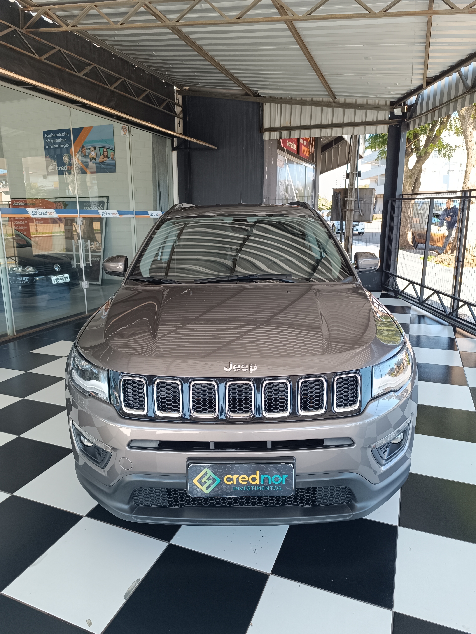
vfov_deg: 71.6
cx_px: 238
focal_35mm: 24
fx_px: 440
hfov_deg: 56.8
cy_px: 317
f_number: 1.65
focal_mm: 6.14
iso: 186
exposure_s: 1/120
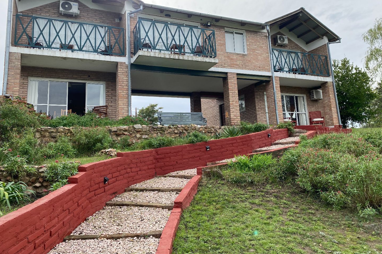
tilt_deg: +9.6
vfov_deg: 46.2
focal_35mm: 28
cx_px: 191
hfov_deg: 65.5
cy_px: 107
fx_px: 297
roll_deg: +3.5
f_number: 1.8
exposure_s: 1/1034
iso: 32
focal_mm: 4.25
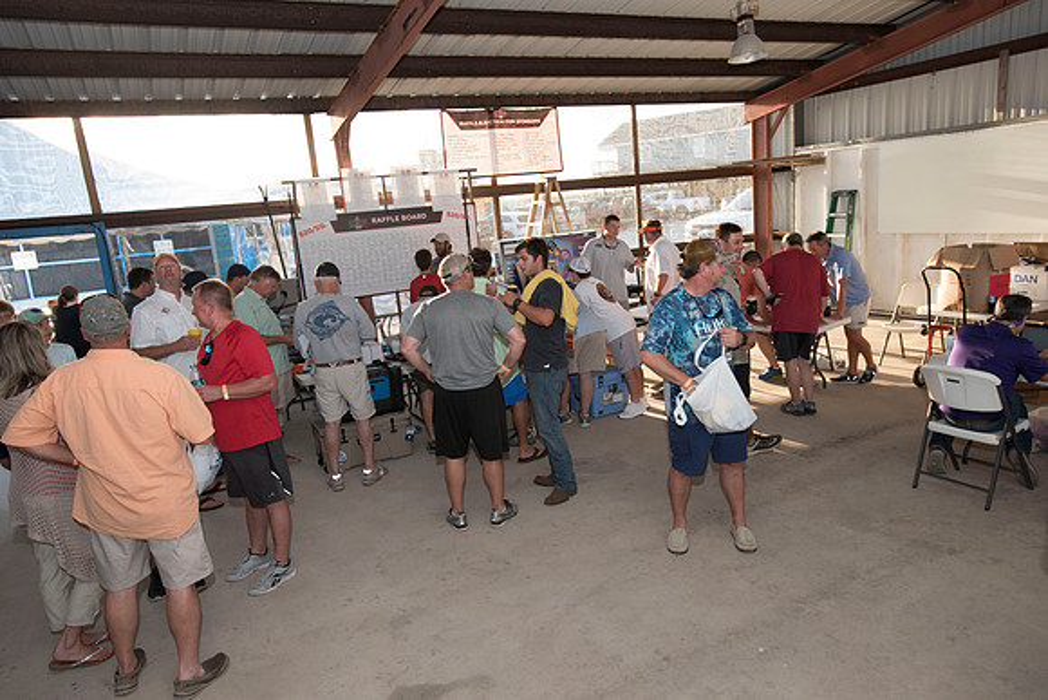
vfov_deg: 51.3
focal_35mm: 25
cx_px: 524
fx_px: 728
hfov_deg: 71.5
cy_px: 350
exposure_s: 1/100
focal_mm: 25
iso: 500
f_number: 5
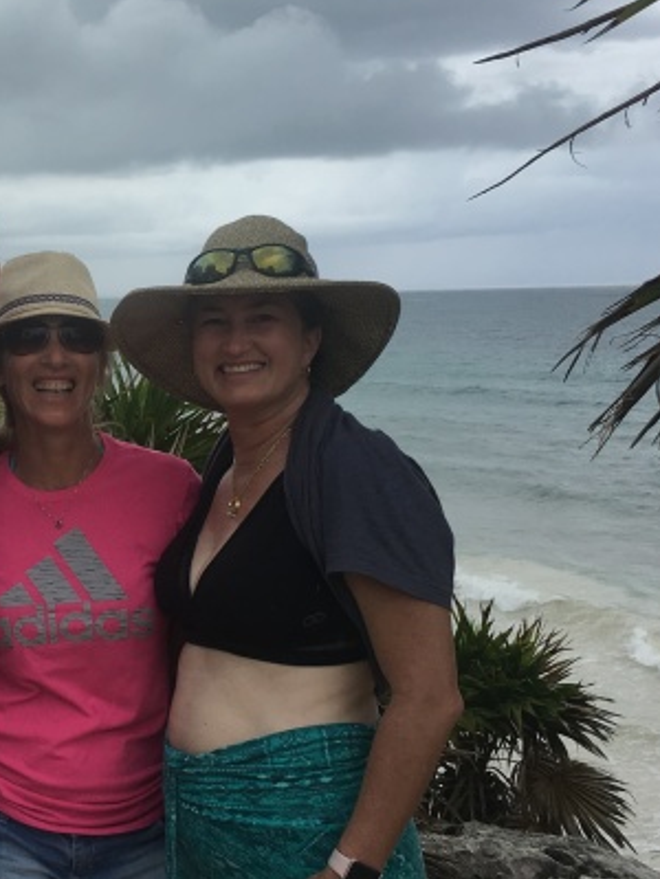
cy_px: 415
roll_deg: +1.1
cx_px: -11
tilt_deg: -3.8
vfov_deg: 33.2
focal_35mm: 58
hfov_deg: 24.0
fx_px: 1474
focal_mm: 4.15
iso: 25
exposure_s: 1/725
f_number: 2.2
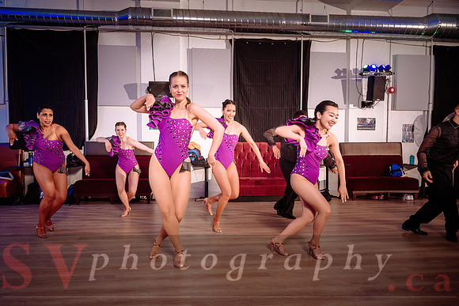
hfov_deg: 68.8
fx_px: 334
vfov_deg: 49.1
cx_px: 213
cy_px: 167
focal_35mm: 26
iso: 1600
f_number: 2.8
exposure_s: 1/250
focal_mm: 24
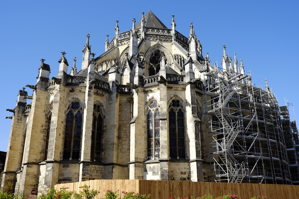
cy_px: 100
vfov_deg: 37.8
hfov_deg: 54.4
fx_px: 291
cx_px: 150
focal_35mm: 35
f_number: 8
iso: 200
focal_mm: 23
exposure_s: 1/250
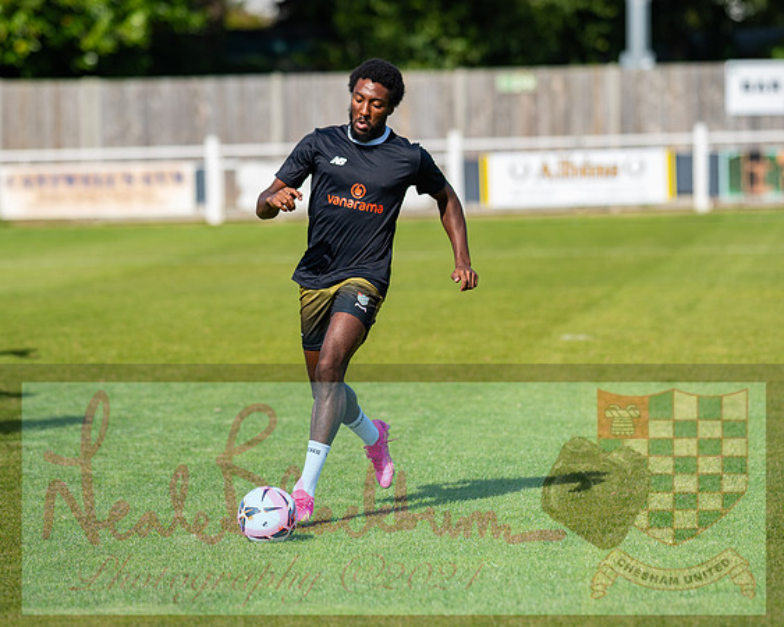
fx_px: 5473
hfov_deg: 8.2
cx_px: 370
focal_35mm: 236
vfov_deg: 6.6
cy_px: 317
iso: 50
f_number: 2.1
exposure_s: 1/2500
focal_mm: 135
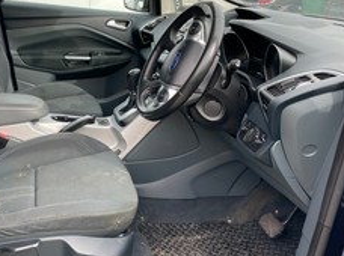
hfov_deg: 45.8
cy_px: 122
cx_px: 101
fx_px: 397
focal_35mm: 40
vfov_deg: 35.8
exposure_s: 1/250
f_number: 1.6
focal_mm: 4.2
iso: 32
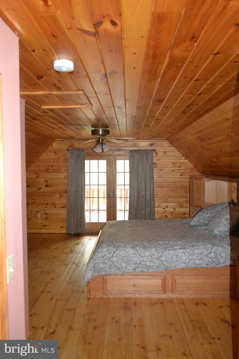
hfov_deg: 47.9
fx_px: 269
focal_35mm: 27
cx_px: 120
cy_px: 180
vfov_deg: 67.4
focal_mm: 18
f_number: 3.5
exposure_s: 1/60
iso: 3200
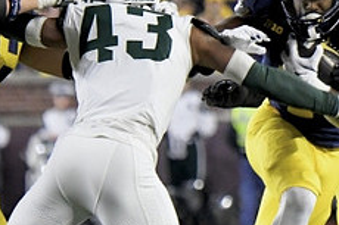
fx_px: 9955
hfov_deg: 2.0
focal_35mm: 1058
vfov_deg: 1.3
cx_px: 259
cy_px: 150
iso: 6400
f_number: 5.6
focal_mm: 280
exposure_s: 1/800
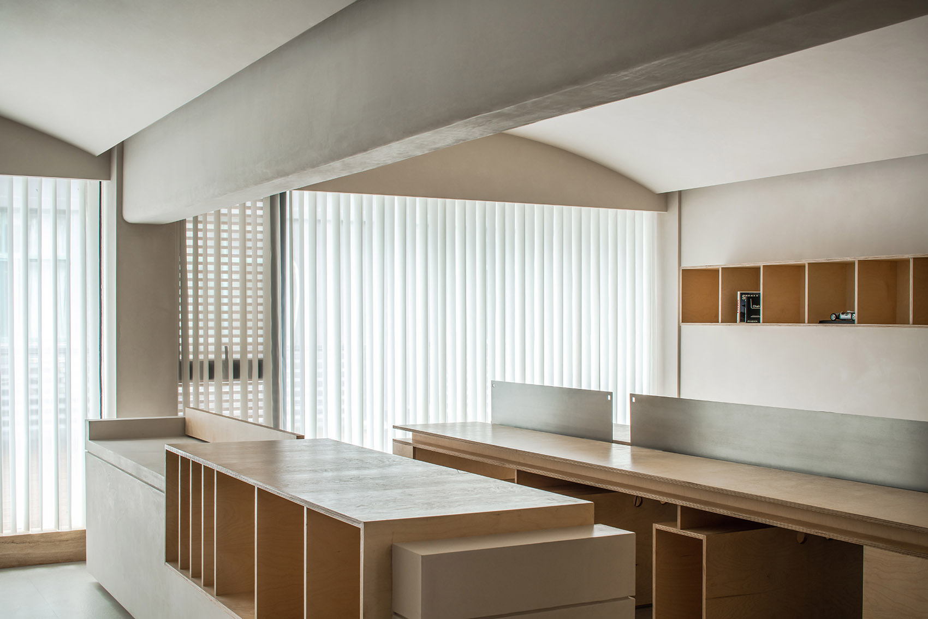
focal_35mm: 45
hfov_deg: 43.6
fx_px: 1160
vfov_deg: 29.9
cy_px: 310
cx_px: 464
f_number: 13
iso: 100
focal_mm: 45
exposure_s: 1/6
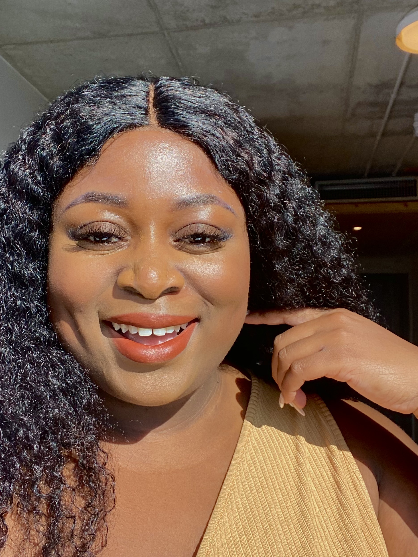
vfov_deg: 50.1
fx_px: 596
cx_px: 173
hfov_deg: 38.6
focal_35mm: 37
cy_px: 285
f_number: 2.2
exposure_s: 1/224
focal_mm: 2.71
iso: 25
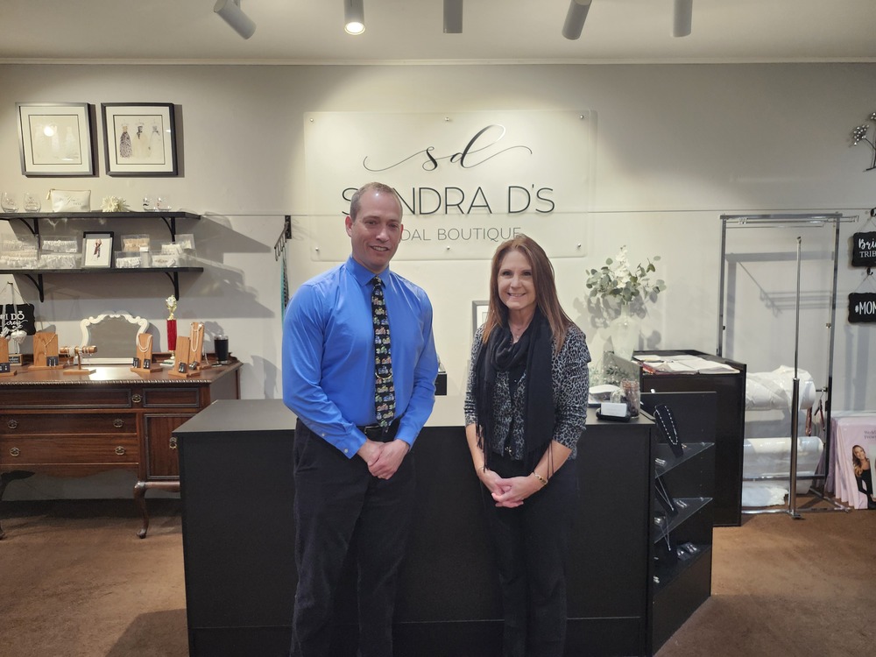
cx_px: 438
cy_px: 328
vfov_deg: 58.9
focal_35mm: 23
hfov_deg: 73.9
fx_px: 582
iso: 320
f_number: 1.8
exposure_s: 1/120
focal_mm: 5.54
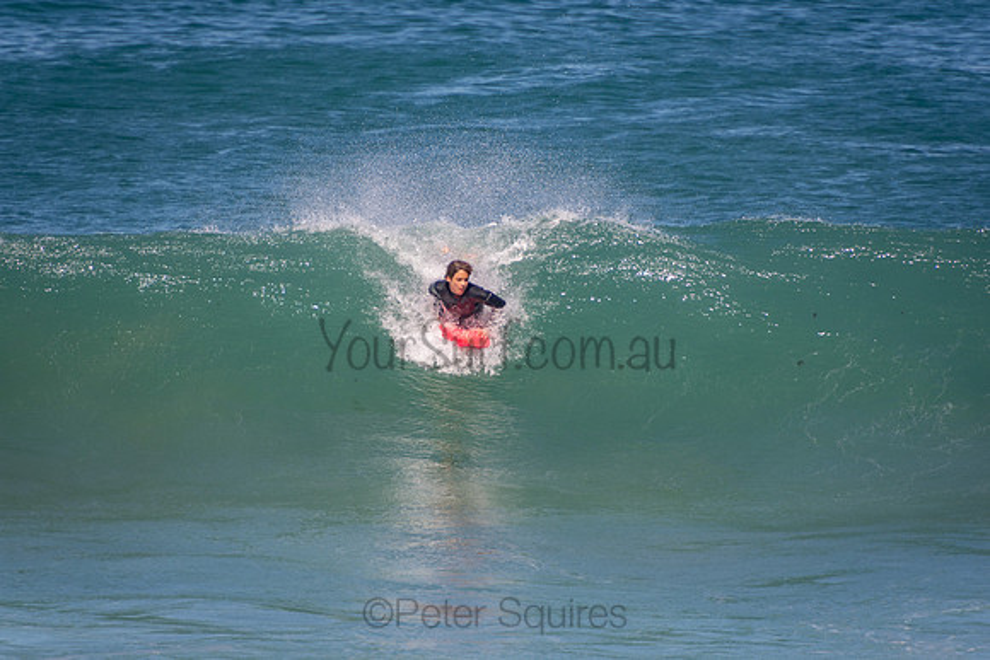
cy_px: 330
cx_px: 495
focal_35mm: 600
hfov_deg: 3.4
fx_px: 16503
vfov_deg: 2.3
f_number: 5.6
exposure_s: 1/1250
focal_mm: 400
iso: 250
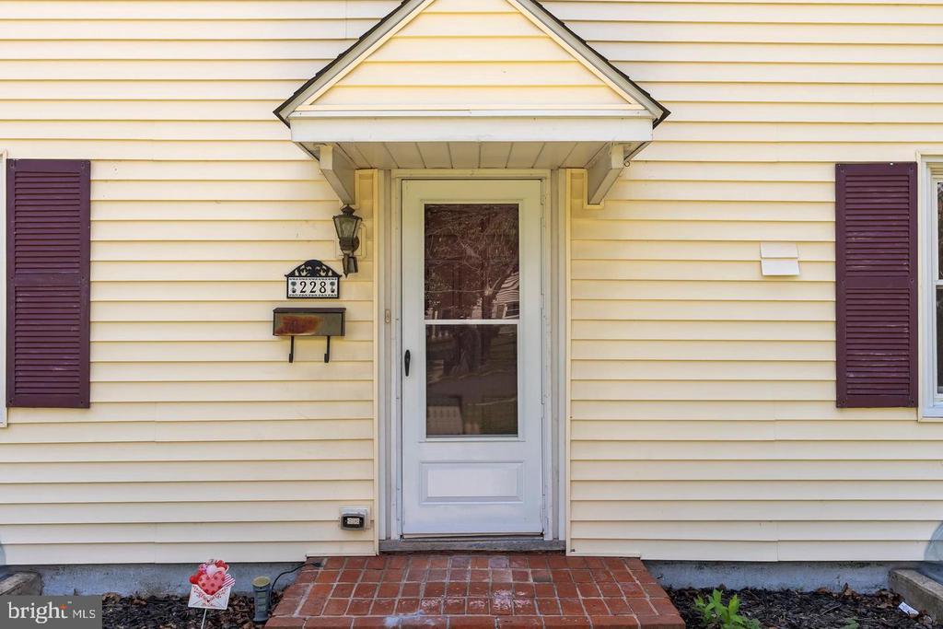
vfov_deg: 45.0
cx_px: 472
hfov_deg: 63.7
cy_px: 314
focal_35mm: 29
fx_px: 760
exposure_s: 1/200
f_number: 9
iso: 1000
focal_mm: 29
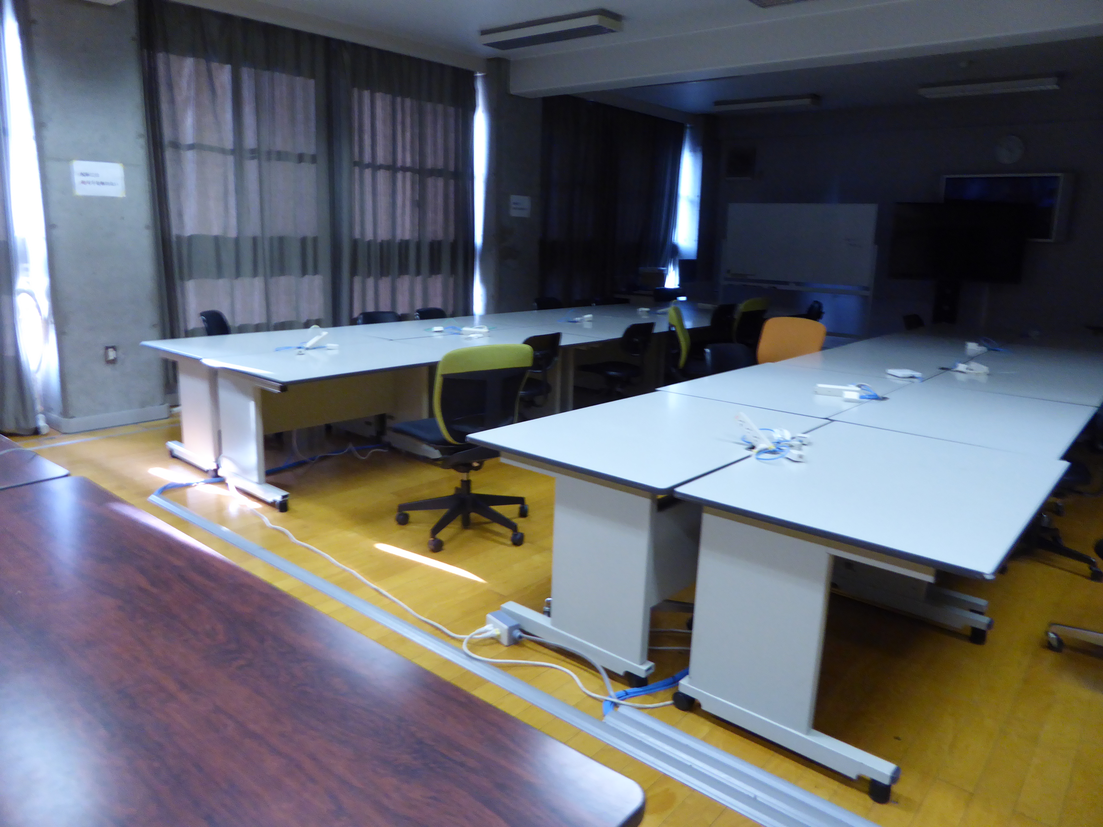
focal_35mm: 24
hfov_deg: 71.6
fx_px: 765
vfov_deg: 56.8
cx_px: 552
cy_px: 414
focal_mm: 4.3
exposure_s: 1/13
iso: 400
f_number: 3.3
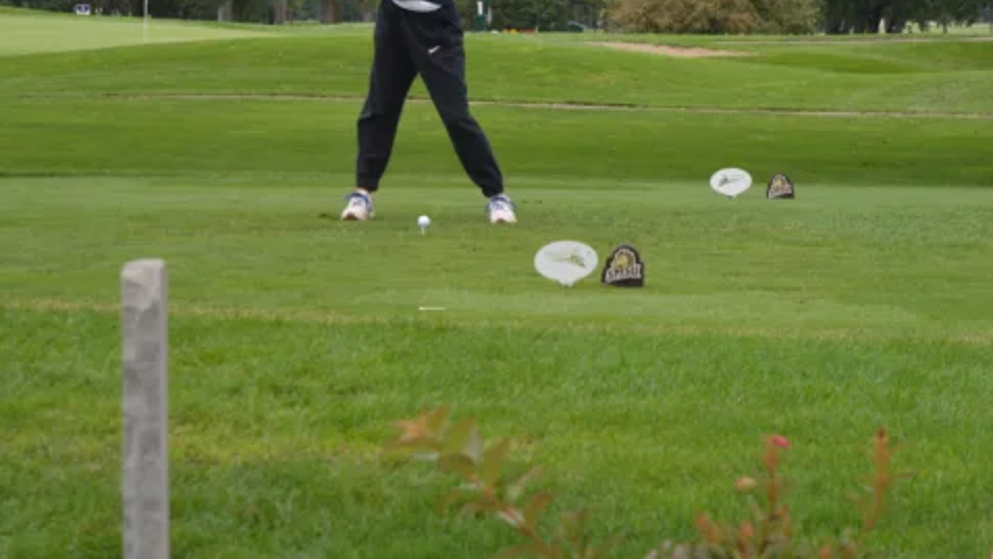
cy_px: 108
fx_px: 3577
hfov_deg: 15.8
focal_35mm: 136
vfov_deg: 8.9
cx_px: 617
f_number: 5.6
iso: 640
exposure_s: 1/500
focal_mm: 55
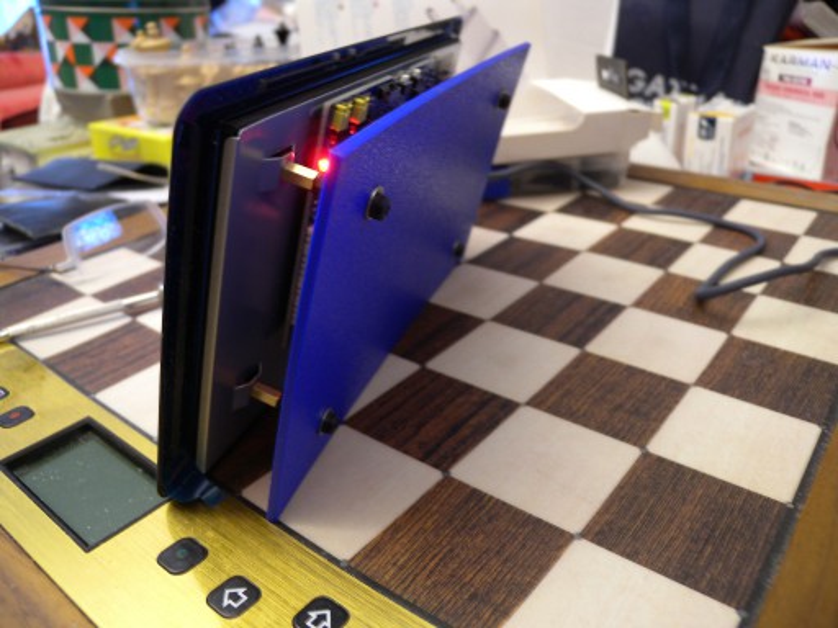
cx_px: 419
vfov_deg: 49.7
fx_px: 678
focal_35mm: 28
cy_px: 314
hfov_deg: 63.4
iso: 64
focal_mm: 6
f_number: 2.7
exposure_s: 1/1.3
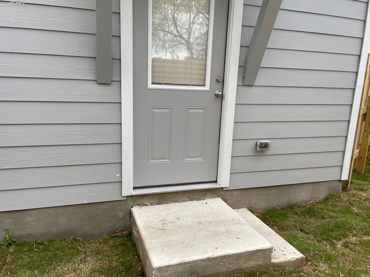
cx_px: 188
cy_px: 141
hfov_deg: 65.3
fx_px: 289
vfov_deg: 51.3
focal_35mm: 27
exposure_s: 1/166
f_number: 1.6
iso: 32
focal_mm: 4.2
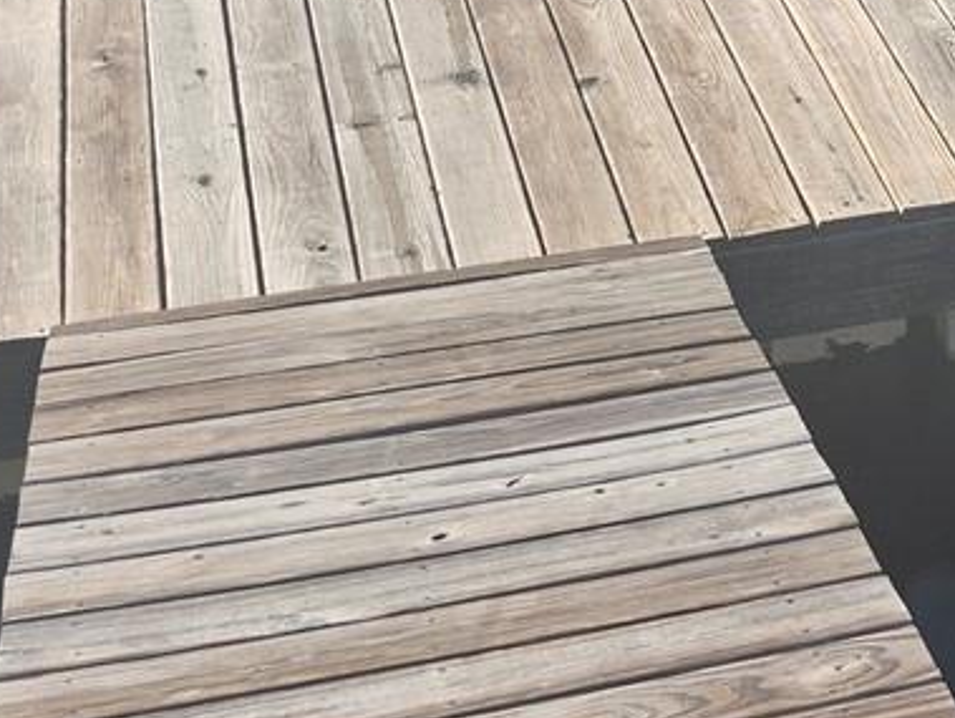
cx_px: 1252
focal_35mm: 97
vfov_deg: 14.7
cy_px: -179
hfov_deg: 18.7
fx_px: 2679
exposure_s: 1/1677
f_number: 1.8
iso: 25
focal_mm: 5.54
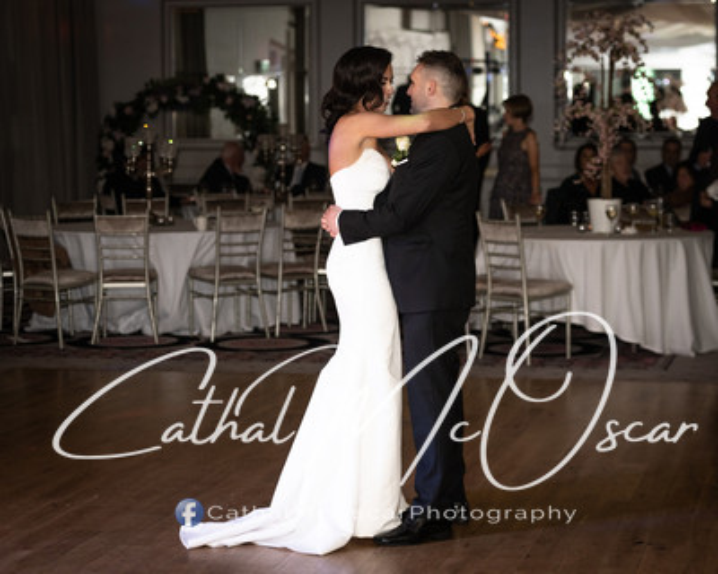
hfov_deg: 22.3
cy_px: 266
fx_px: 1821
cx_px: 431
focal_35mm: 86
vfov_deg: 17.9
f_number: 2.8
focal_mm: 70
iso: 640
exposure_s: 1/250
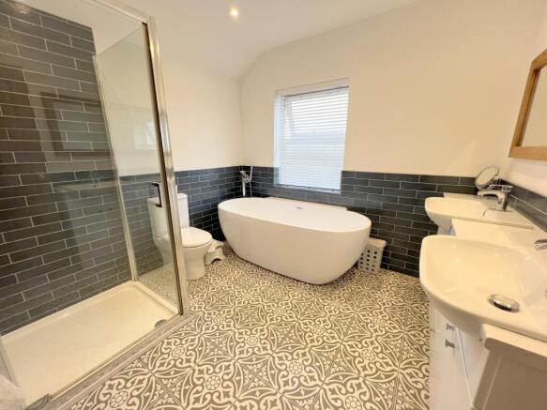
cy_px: 205
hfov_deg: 106.2
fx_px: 205
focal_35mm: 13
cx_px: 274
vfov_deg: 89.9
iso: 100
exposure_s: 1/100
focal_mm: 1.57
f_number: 1.8
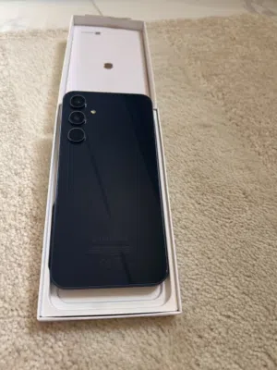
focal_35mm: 26
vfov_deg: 67.3
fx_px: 277
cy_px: 185
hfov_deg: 53.1
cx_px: 138
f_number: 1.5
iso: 40
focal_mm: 5.7
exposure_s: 1/121
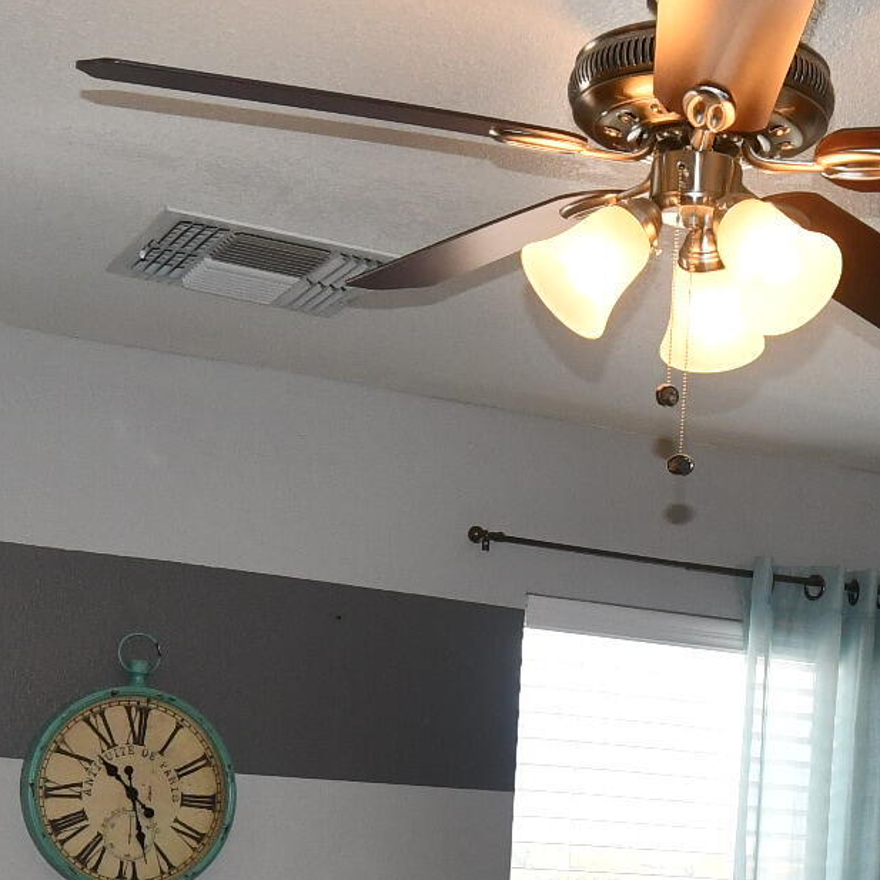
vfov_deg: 23.8
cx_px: 626
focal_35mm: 69
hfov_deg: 24.8
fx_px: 1985
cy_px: 910
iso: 800
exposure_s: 1/250
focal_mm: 12
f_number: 6.3
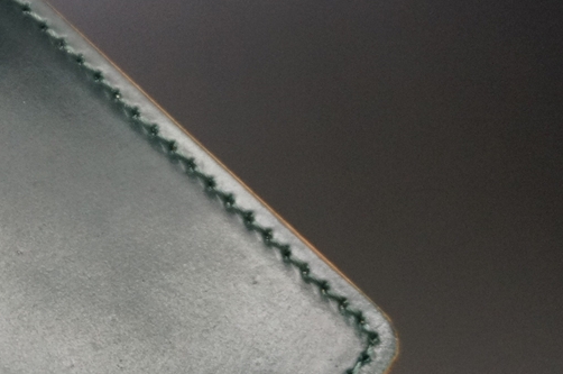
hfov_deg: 22.5
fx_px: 1343
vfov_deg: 15.8
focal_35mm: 86
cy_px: 208
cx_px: -30
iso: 2000
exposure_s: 1/160
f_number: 4.5
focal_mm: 24
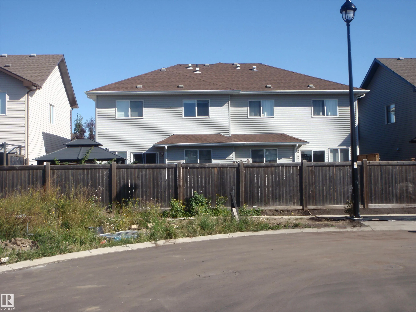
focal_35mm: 42
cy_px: 156
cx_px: 208
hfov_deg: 44.8
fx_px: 505
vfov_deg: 34.3
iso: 64
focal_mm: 7.57
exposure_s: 1/160
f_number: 6.3
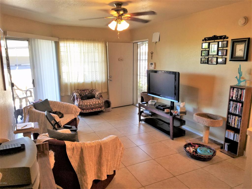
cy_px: 94
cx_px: 126
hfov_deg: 67.3
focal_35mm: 26
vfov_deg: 53.1
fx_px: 189
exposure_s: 1/60
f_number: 1.7
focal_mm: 4.2
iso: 160
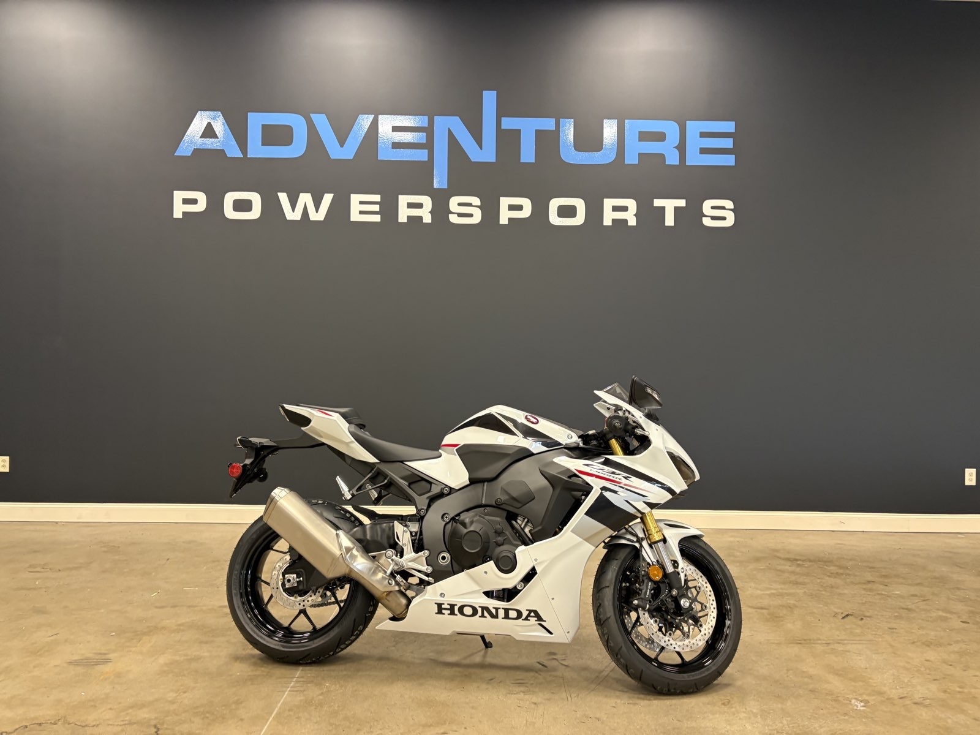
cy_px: 368
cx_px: 490
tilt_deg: +1.3
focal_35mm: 26
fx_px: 736
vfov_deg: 53.1
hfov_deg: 67.3
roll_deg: -0.6
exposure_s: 1/60
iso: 200
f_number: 1.6
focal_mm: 5.96
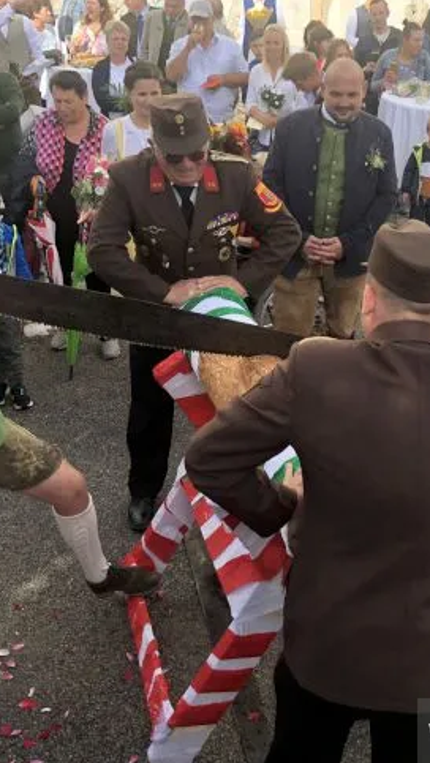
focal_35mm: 41
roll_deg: +0.1
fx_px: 830
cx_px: 285
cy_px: 382
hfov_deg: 28.9
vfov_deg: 49.4
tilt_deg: -24.3
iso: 20
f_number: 1.8
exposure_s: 1/466
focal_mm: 4
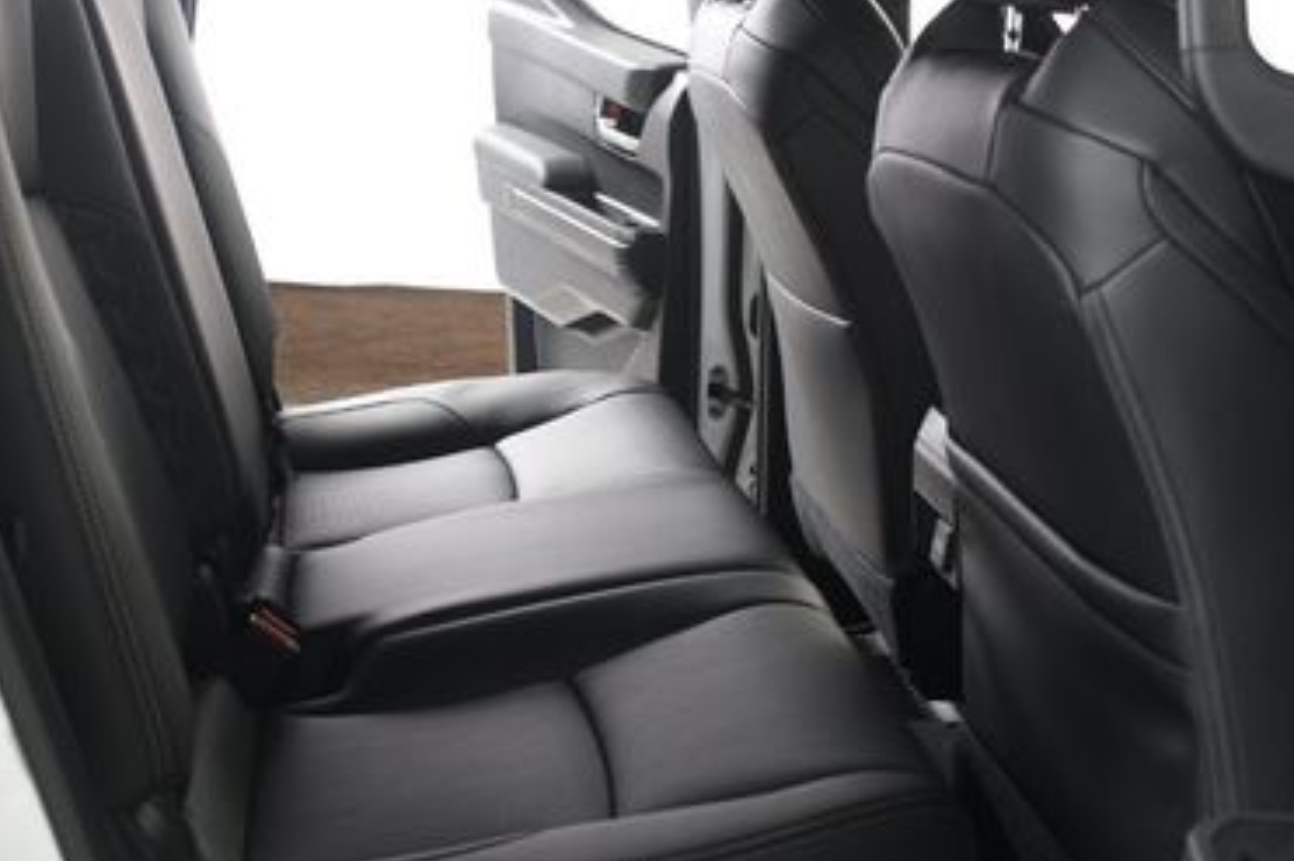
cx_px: 495
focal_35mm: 57
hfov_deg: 34.9
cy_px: 457
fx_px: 2048
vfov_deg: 23.8
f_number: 3.5
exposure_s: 1/160
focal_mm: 22
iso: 100
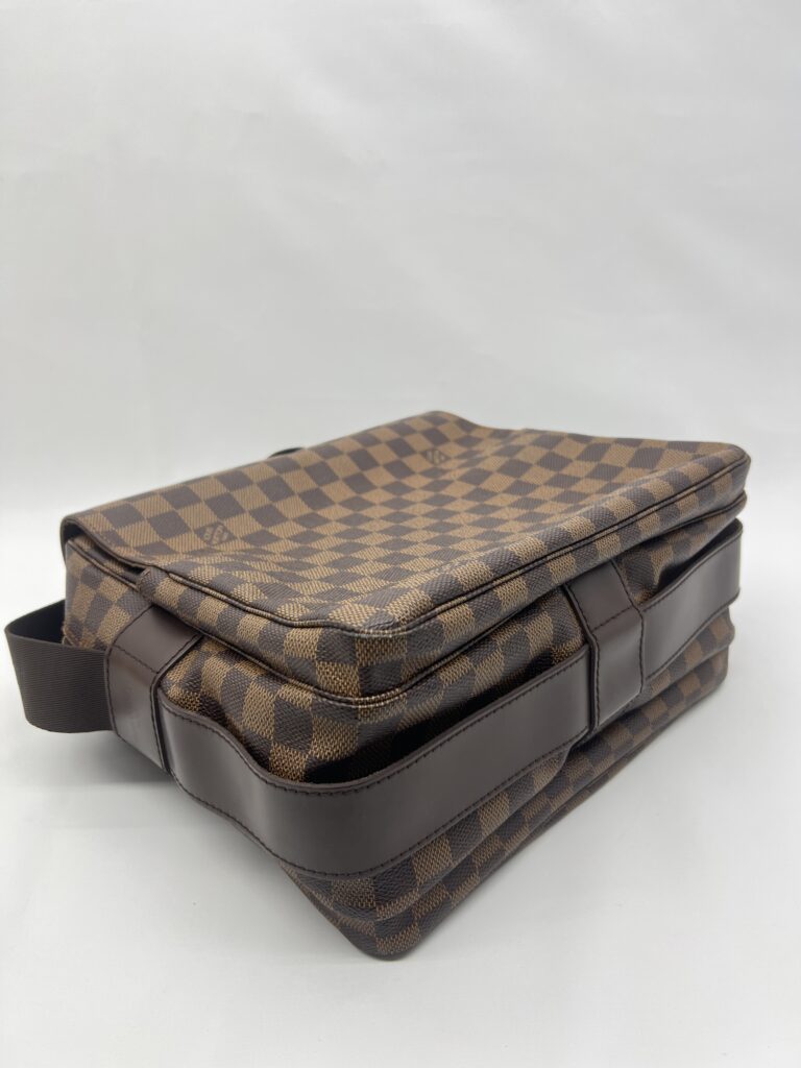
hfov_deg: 53.1
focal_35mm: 26
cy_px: 534
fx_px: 802
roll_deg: +0.3
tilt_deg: -24.7
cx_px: 400
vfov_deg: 67.3
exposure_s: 1/122
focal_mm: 5.7
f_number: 1.5
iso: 32
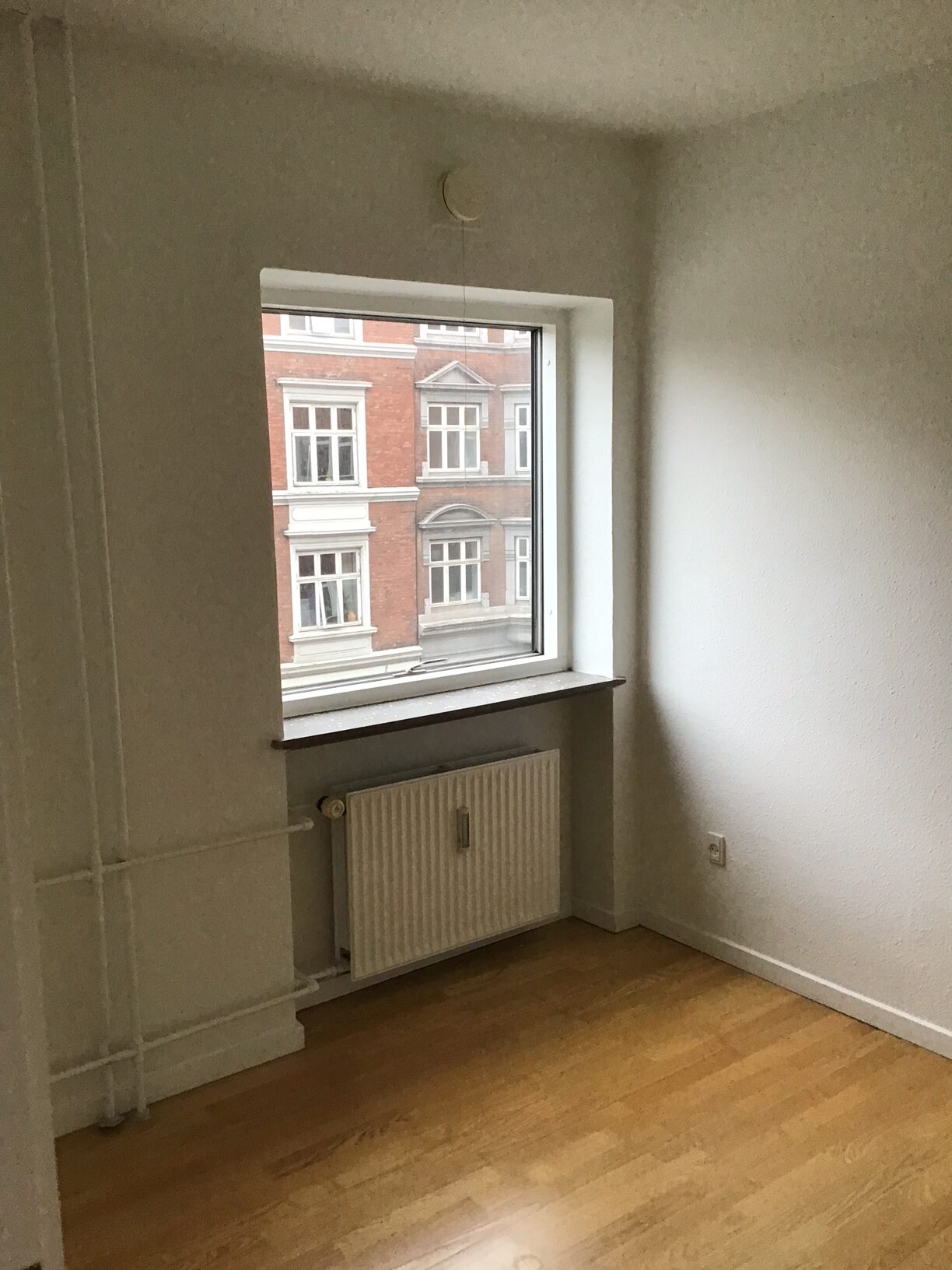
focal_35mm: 31
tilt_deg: -7.8
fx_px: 1137
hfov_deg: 45.4
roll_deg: +1.6
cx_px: 476
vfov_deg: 58.4
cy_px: 635
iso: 50
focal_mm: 3.3
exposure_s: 1/33
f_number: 2.4
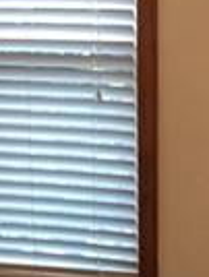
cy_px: 205
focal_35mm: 166
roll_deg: -0.8
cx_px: 230
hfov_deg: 8.9
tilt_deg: -5.6
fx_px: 1332
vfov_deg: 11.9
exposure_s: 1/30
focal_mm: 4.15
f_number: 2.2
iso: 100
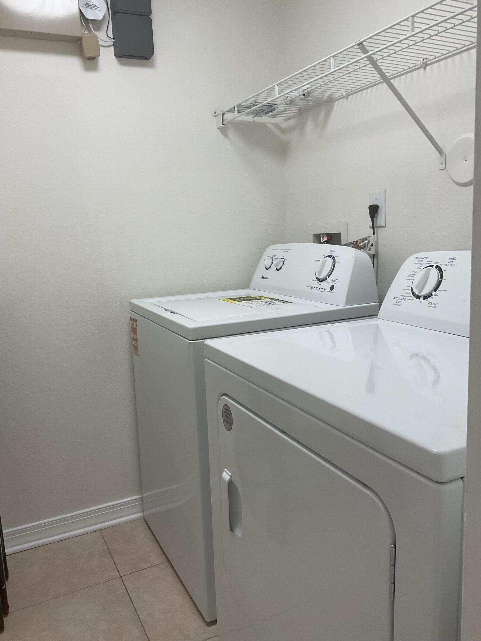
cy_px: 320
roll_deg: +3.4
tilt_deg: -10.4
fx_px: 537
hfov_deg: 48.2
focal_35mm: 29
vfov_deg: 61.7
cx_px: 240
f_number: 1.8
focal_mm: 3
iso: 64
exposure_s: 1/120
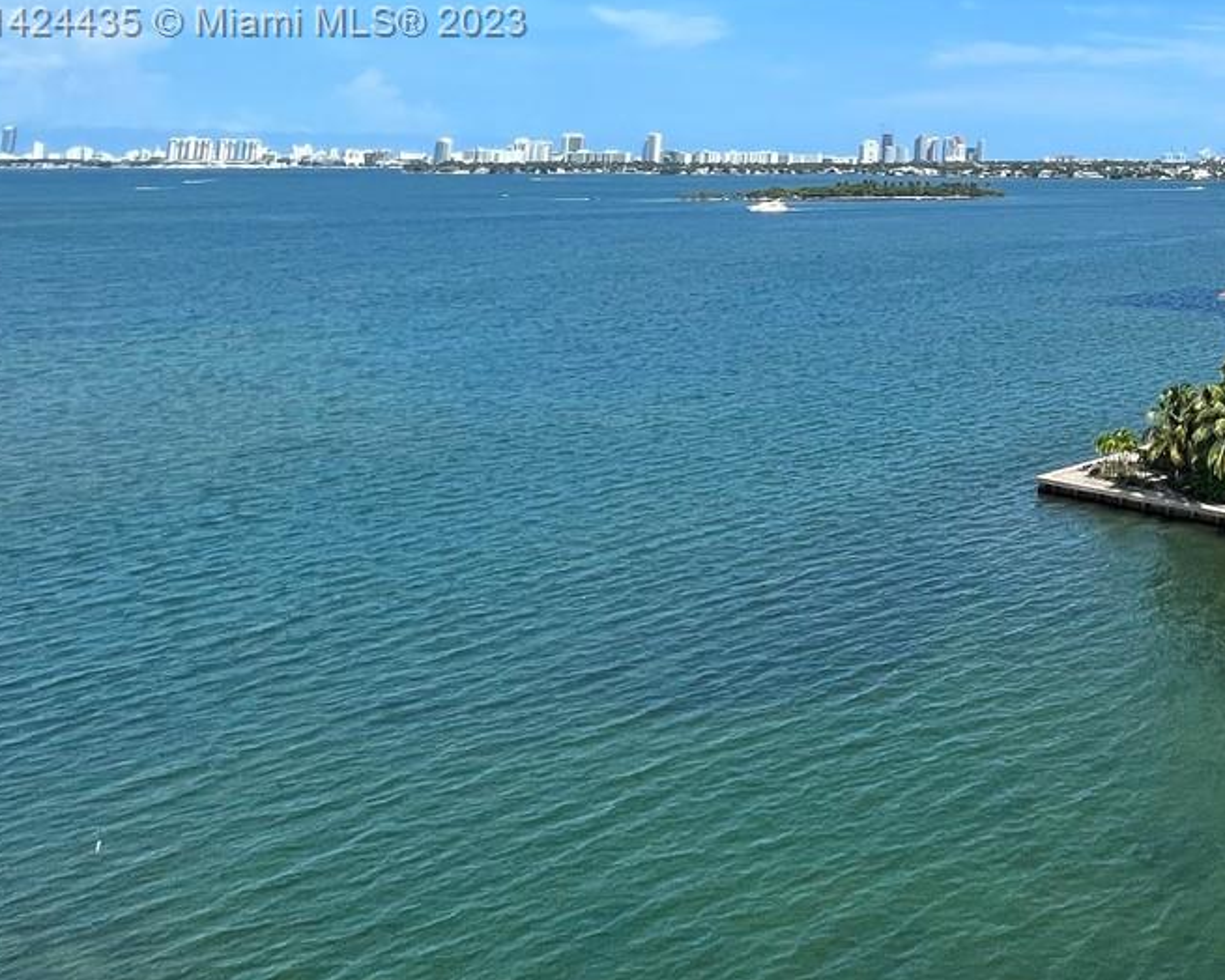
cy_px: 24
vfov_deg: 41.6
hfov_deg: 41.7
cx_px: 1423
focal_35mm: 31
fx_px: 1124
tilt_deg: +5.9
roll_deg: +0.6
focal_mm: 1.57
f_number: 1.8
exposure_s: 1/1980
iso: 32
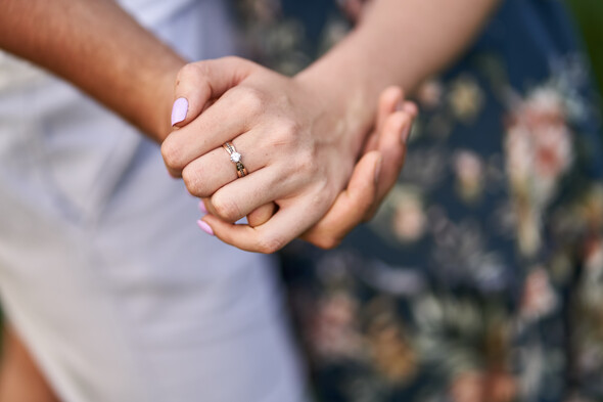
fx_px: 1423
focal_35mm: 85
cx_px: 302
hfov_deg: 23.9
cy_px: 201
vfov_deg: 16.1
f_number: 1.8
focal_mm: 85
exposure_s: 1/640
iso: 200
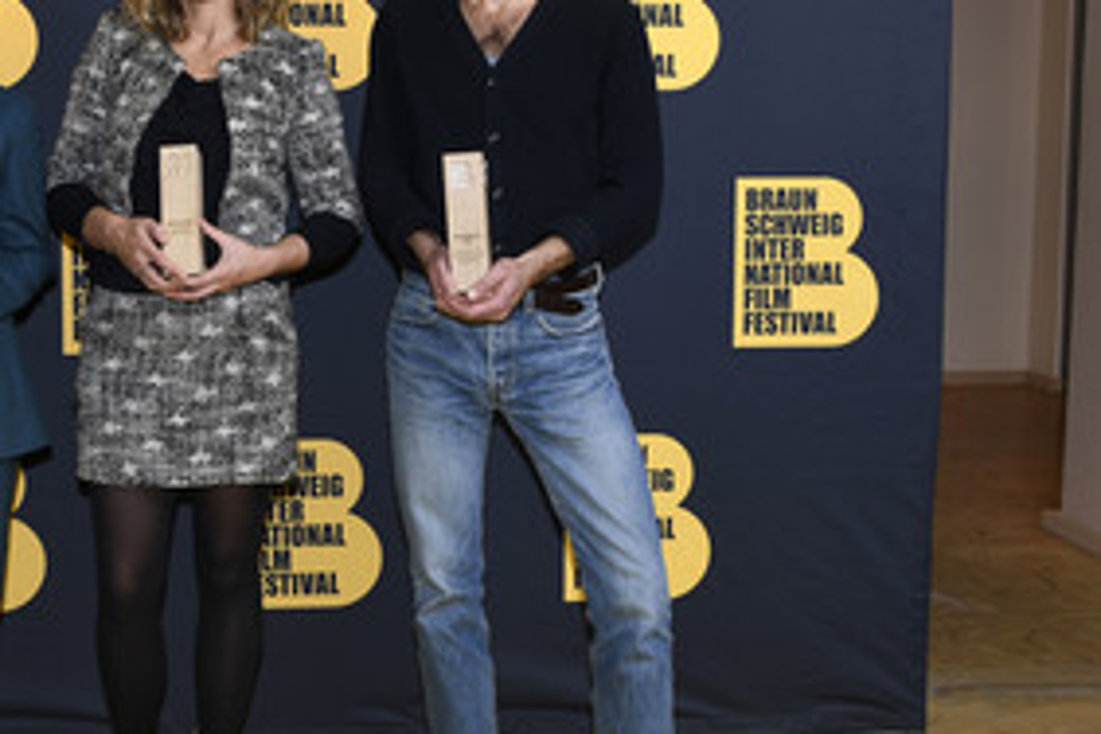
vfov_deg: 28.1
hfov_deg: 39.5
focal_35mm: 48
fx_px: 1468
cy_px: 367
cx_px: 224
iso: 640
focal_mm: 30
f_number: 3.5
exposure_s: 1/320
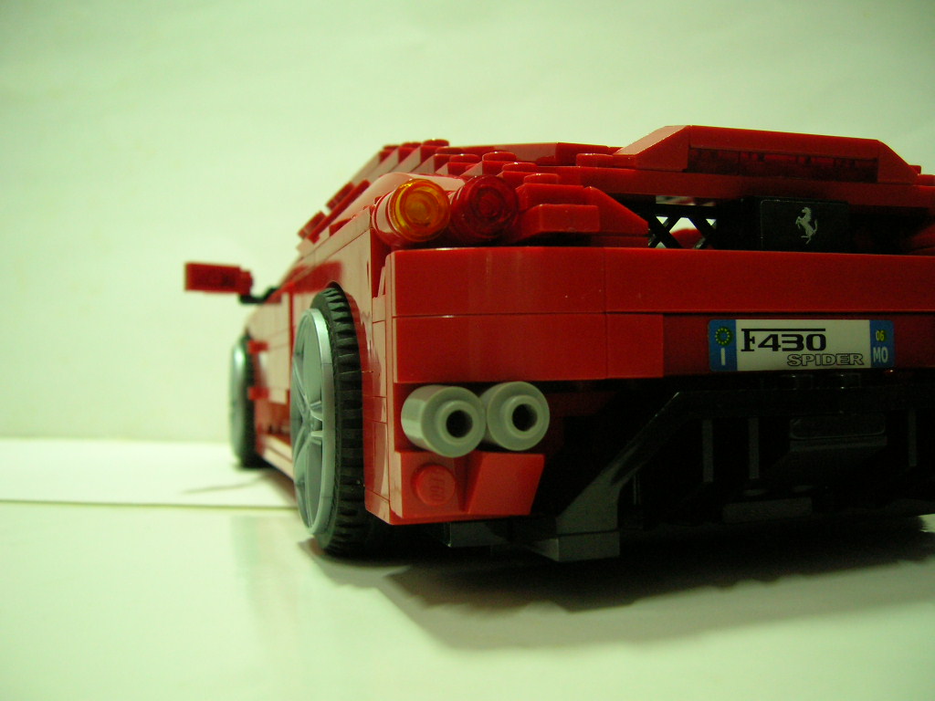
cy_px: 350
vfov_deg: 40.7
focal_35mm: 35
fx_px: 945
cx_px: 468
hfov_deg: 52.6
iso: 132
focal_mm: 5.8
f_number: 2.9
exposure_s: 1/4.2
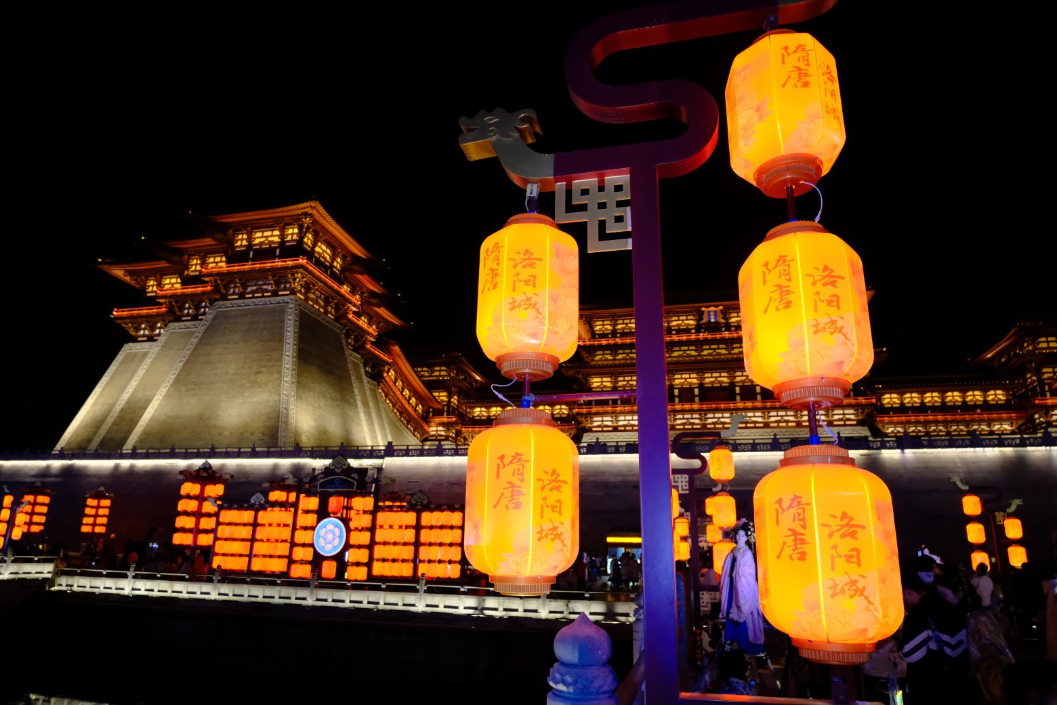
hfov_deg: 76.1
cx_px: 528
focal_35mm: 23
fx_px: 675
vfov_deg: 55.1
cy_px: 352
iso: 3200
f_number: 3.5
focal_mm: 15
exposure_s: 1/150
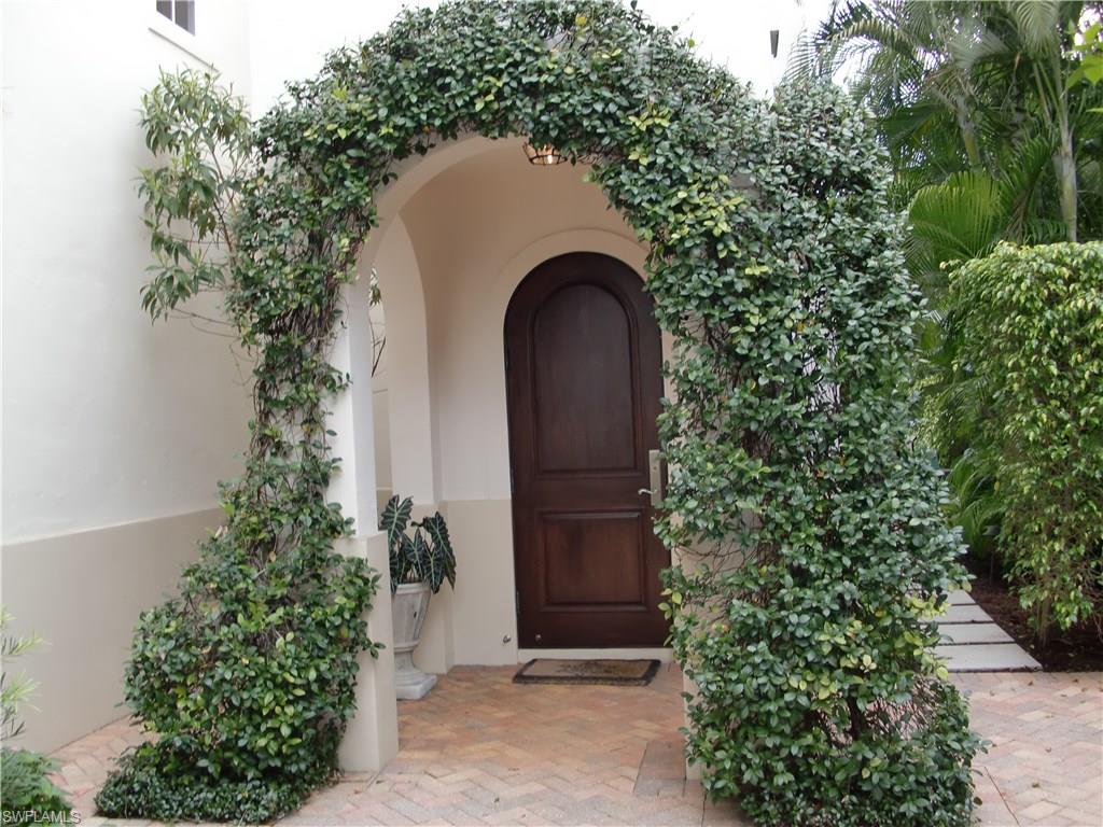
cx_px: 552
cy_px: 414
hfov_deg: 51.4
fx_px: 1147
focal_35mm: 36
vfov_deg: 39.7
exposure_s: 1/100
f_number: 2.8
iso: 64
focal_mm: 6.3
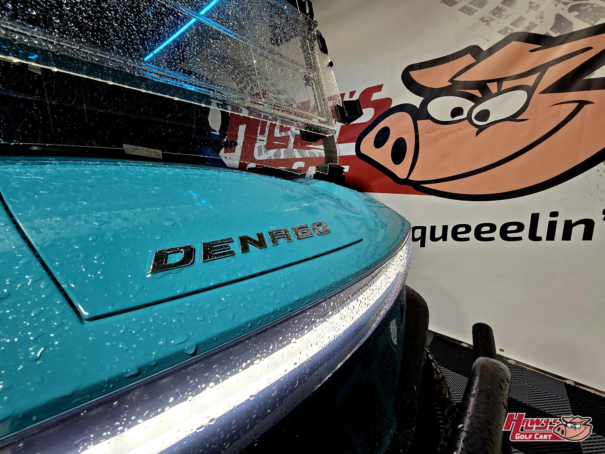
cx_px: 302
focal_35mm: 13
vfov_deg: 89.9
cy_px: 227
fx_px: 227
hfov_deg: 106.2
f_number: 2.2
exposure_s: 1/60.2
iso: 80
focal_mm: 2.2
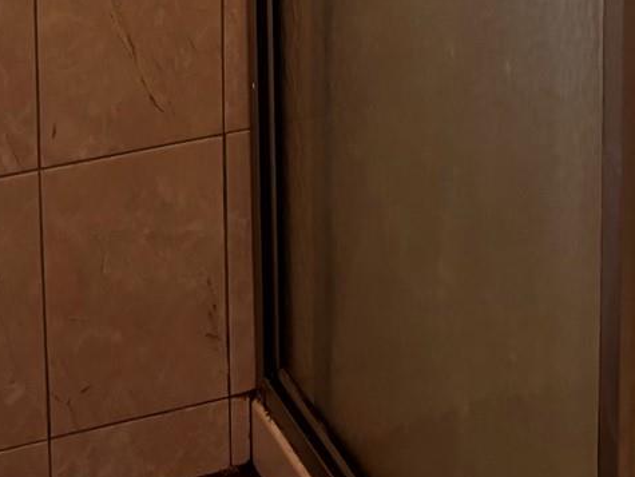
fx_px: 2056
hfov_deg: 17.6
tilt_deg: -10.2
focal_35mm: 112
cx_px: 325
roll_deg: +0.5
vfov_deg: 12.0
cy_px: -433
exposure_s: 1/60
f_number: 1.6
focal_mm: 5.96
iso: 100
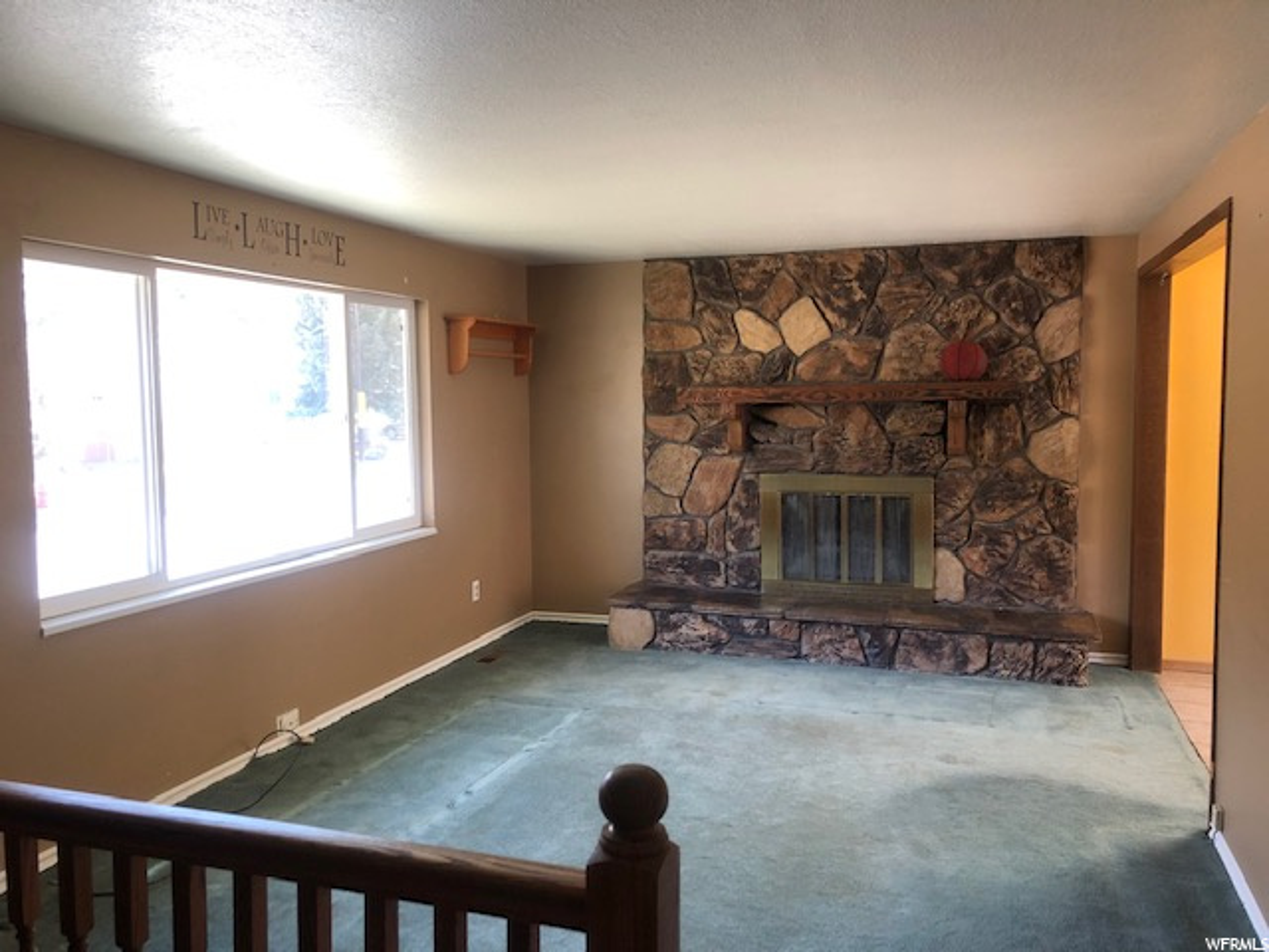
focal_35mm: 28
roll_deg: +0.2
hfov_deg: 63.4
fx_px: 1026
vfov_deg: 49.7
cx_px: 634
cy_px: 476
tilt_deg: -4.3
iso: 25
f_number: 1.8
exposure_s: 1/30
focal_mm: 3.99
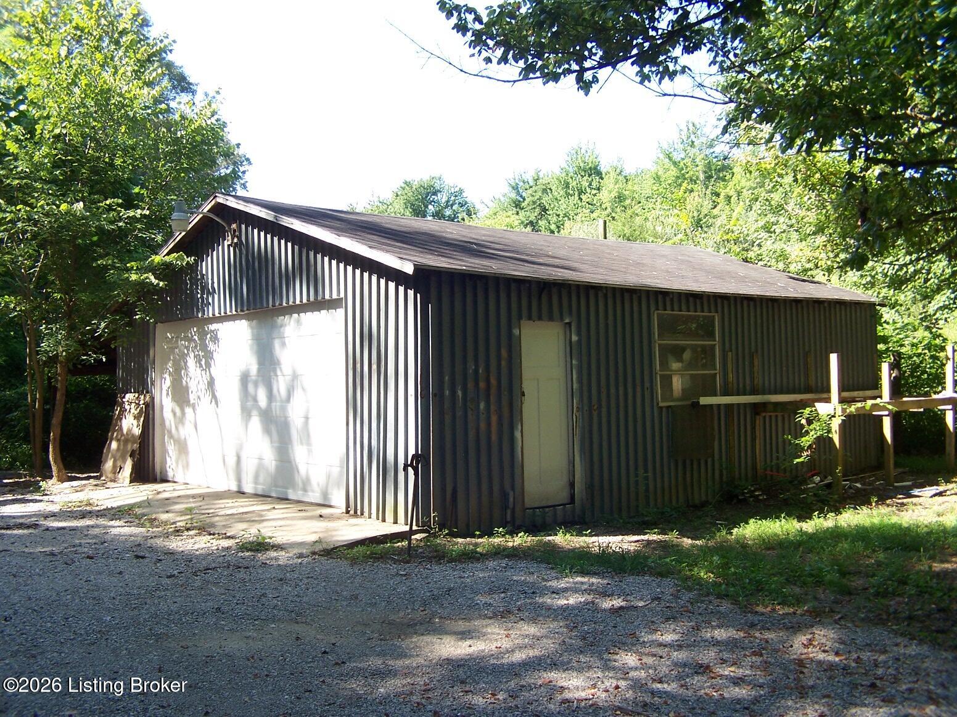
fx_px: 1548
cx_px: 478
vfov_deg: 26.1
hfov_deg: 34.3
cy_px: 358
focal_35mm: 56
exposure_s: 1/180
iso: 80
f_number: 3.1
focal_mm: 9.3
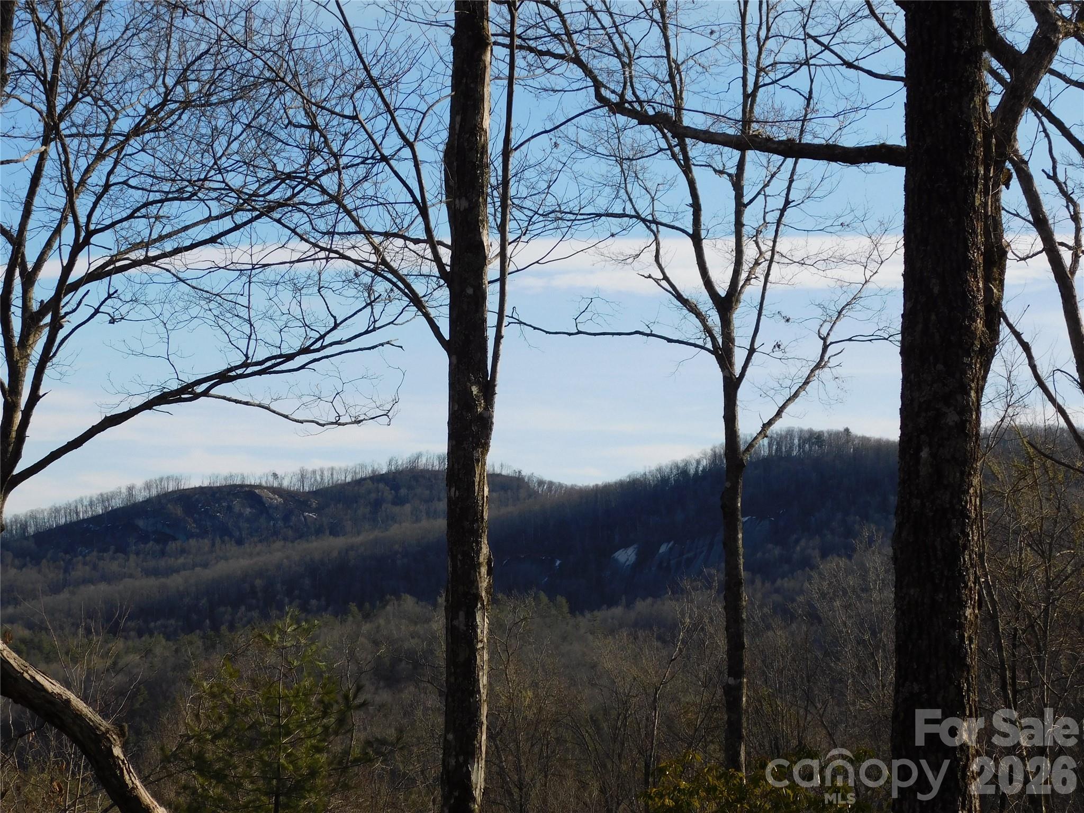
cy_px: 406
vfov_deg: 18.4
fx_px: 2505
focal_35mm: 80
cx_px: 542
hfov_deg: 24.4
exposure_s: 1/1000
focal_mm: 14.2
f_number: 4.4
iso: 125
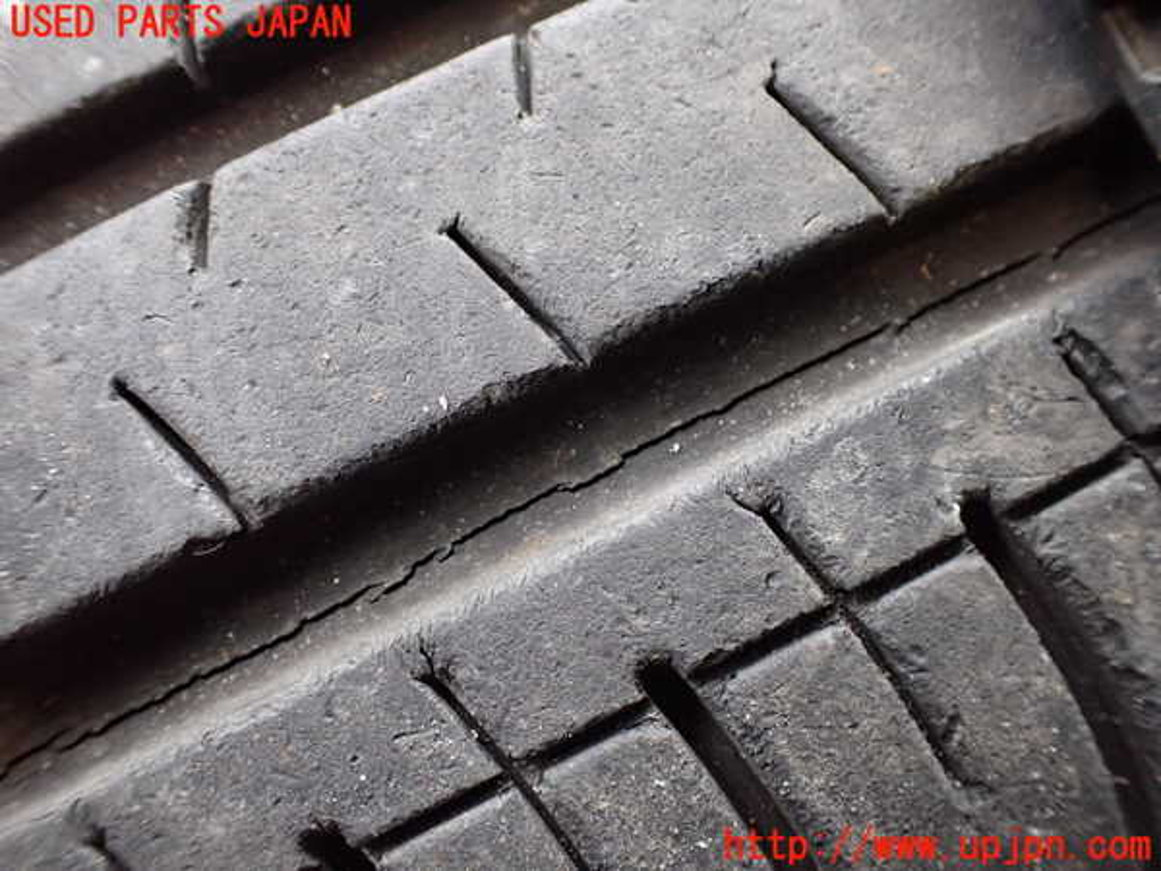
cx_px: 580
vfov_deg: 46.8
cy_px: 436
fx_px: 1006
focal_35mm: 30
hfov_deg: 60.0
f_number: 2.3
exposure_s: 1/125
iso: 640
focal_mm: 5.4
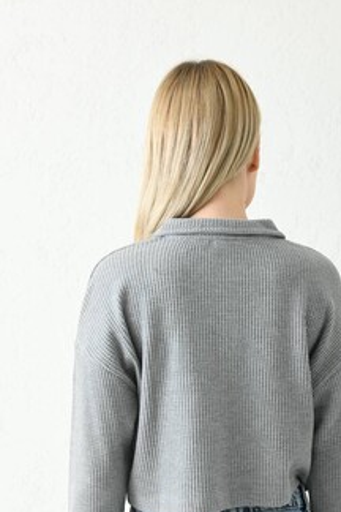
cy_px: 397
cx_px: 208
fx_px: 1137
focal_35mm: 80
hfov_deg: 17.0
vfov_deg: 25.0
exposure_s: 1/160
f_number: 5.6
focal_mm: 48
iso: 100
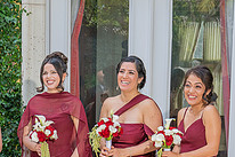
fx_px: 796
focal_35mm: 122
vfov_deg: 10.9
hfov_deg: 16.7
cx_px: 52
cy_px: 220
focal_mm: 32
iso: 200
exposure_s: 1/200
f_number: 5
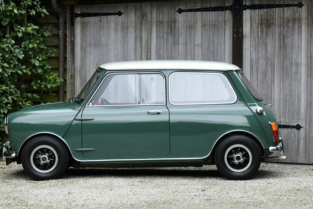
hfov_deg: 28.8
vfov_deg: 19.5
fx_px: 609
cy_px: 114
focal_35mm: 70
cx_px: 138
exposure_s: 1/250
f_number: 5.6
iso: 280
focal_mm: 40
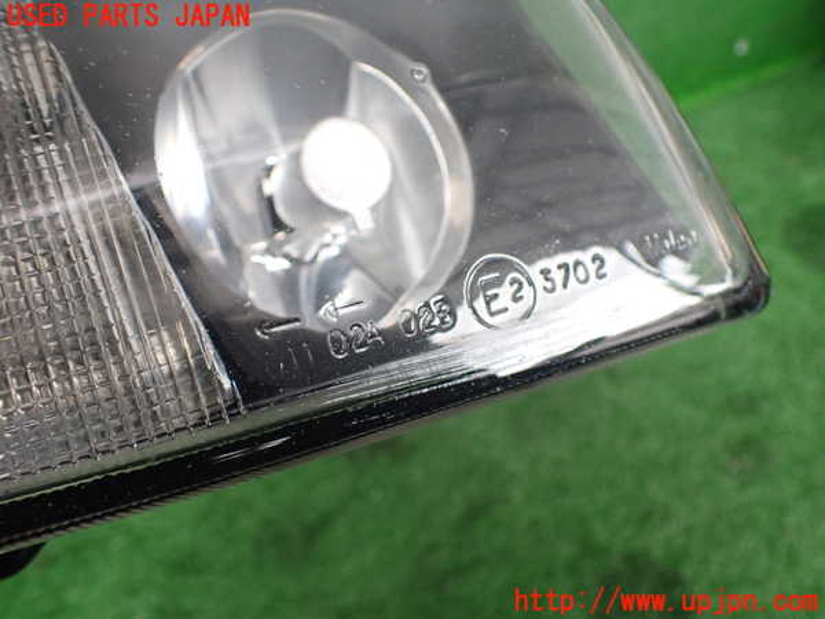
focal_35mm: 30
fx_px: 715
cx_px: 412
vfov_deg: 46.8
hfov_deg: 60.0
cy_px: 310
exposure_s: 1/125
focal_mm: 5.4
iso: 500
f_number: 2.3
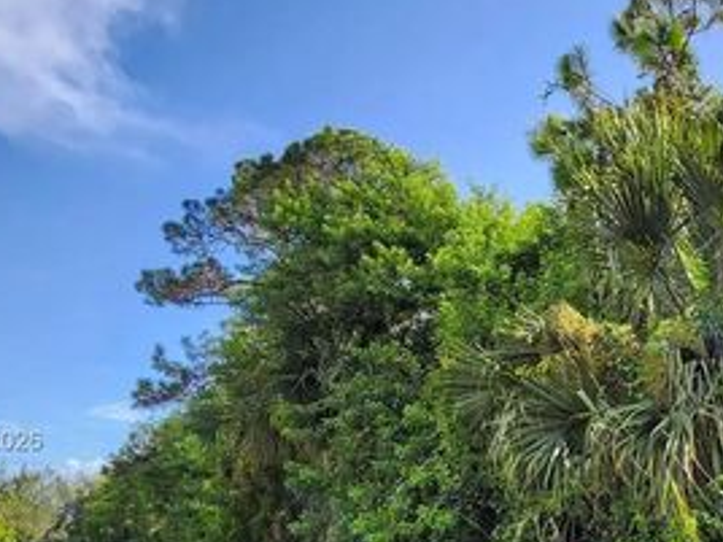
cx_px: 569
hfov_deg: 54.7
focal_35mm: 31
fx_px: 647
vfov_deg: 43.1
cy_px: 442
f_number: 2.2
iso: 50
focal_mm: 2.2
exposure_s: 1/1580
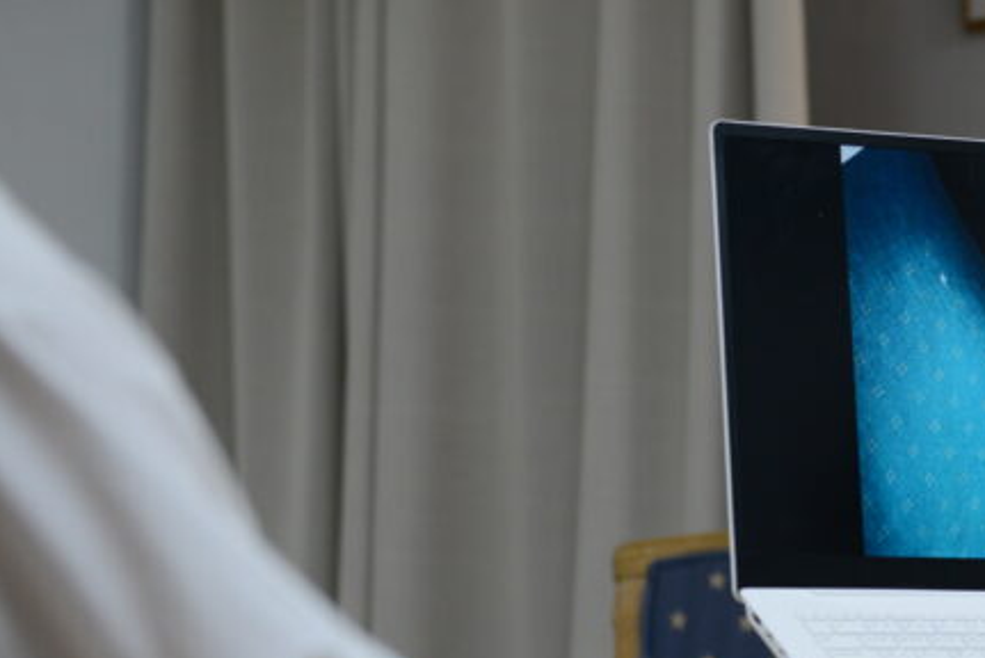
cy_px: 467
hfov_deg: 15.0
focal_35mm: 133
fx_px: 3641
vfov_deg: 10.3
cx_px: 1090
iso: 800
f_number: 4.5
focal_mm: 56
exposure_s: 1/80
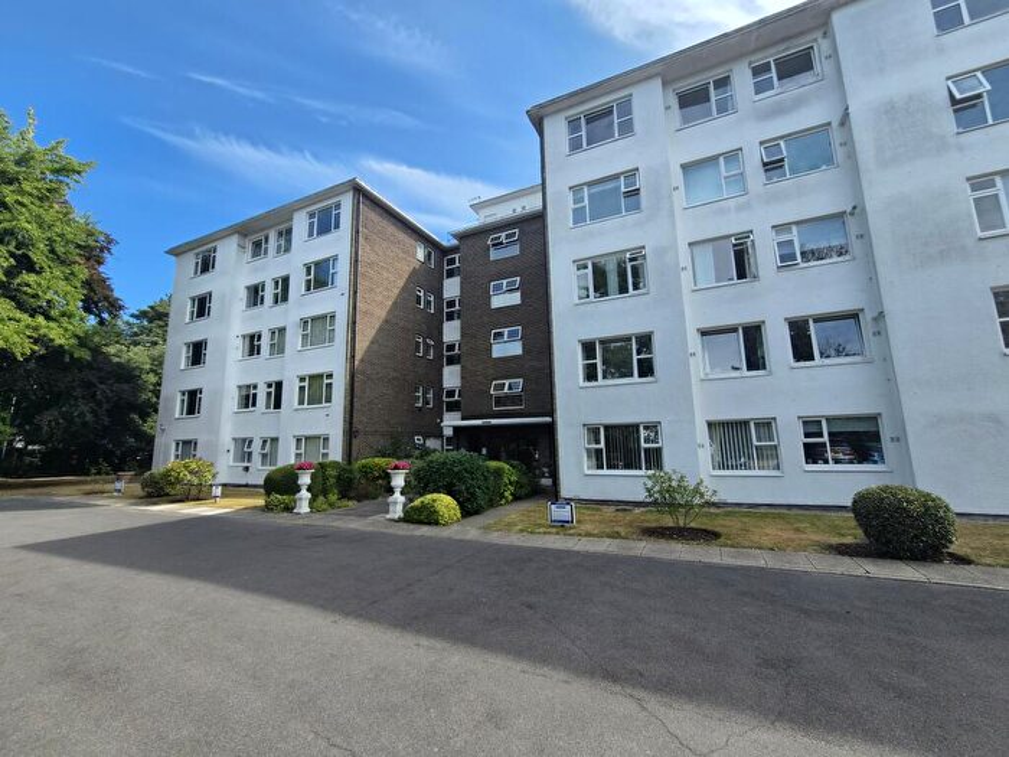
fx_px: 379
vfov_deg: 89.9
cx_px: 504
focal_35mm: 13
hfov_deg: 106.2
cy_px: 378
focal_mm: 2.2
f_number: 2.2
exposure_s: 1/1716
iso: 100
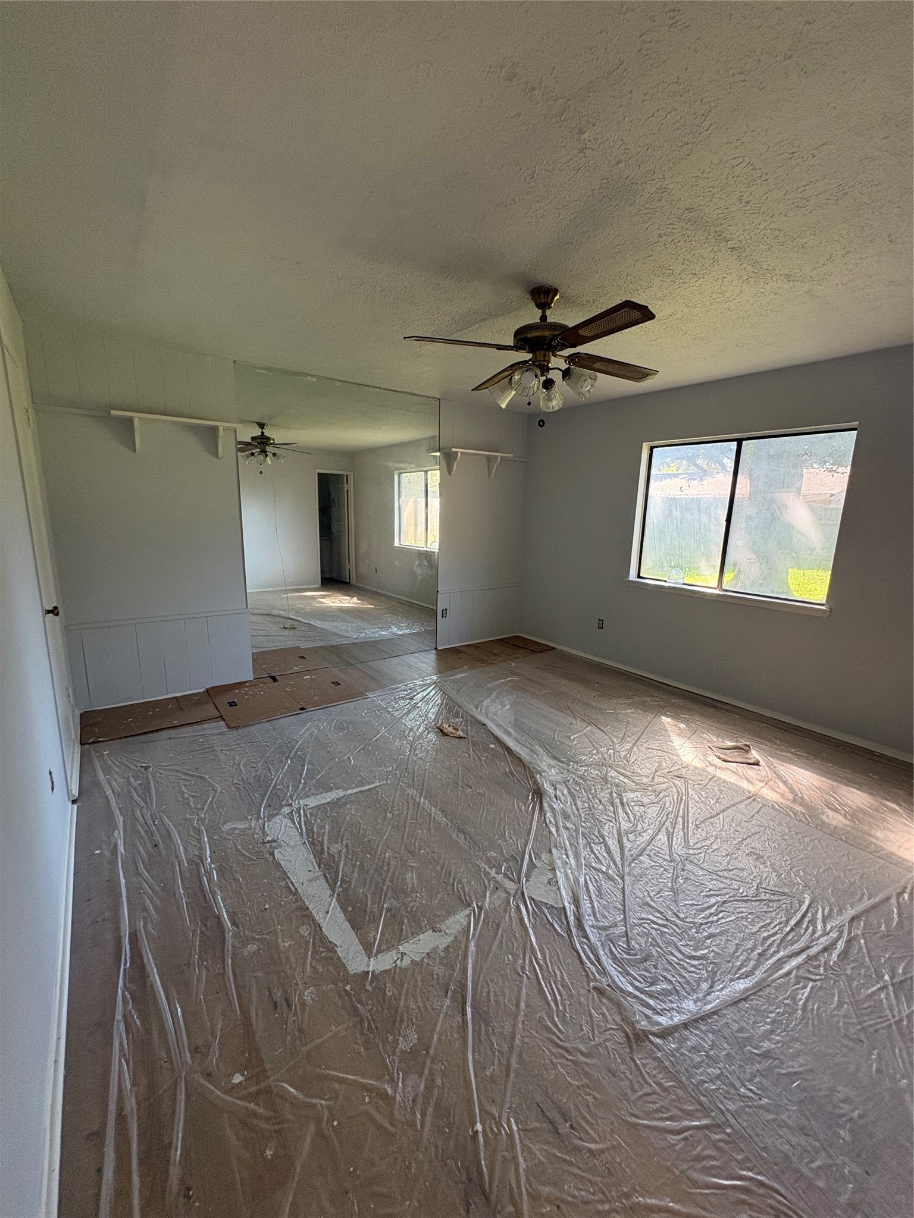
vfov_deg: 102.1
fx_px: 493
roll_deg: -1.5
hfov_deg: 85.7
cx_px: 457
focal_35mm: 14
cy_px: 609
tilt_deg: -11.5
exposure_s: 1/82
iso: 250
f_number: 2.2
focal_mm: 2.22
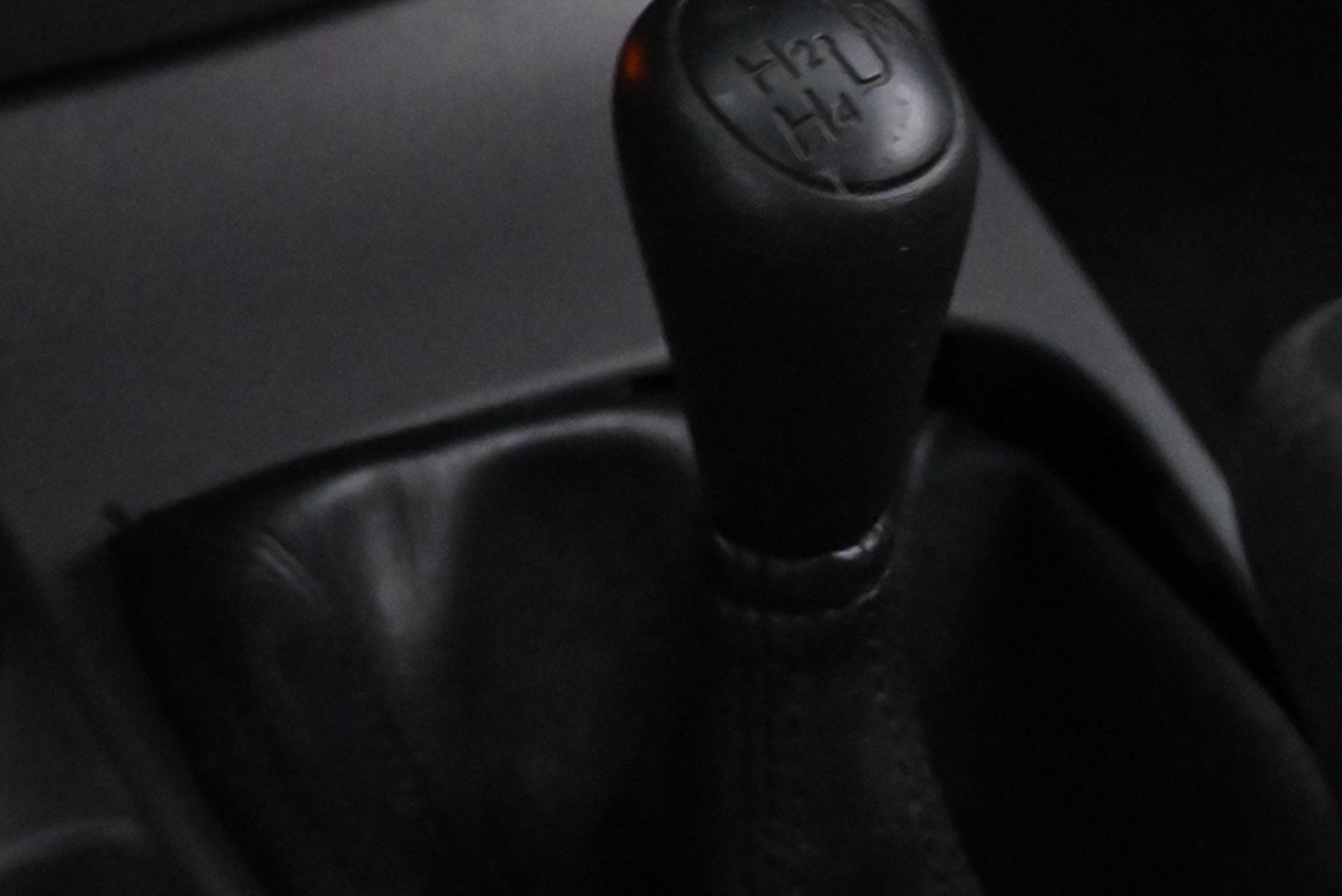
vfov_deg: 16.1
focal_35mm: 85
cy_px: 480
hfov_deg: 23.9
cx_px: 825
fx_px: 3170
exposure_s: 1/50
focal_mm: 28
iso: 12800
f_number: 4.5
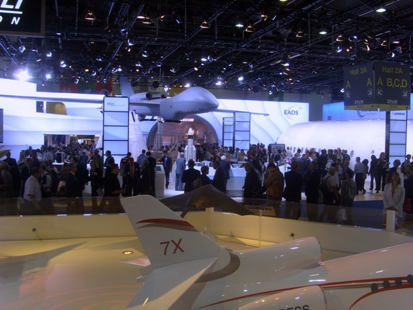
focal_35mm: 36
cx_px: 206
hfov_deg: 51.4
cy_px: 155
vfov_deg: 39.7
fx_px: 430
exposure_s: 1/90
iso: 80
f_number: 3.5
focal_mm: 6
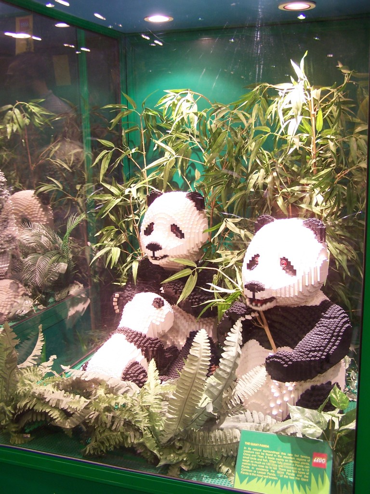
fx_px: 542
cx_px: 185
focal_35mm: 38
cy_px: 247
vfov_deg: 49.0
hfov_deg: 37.7
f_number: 2.8
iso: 80
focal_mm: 6.3
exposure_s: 1/4
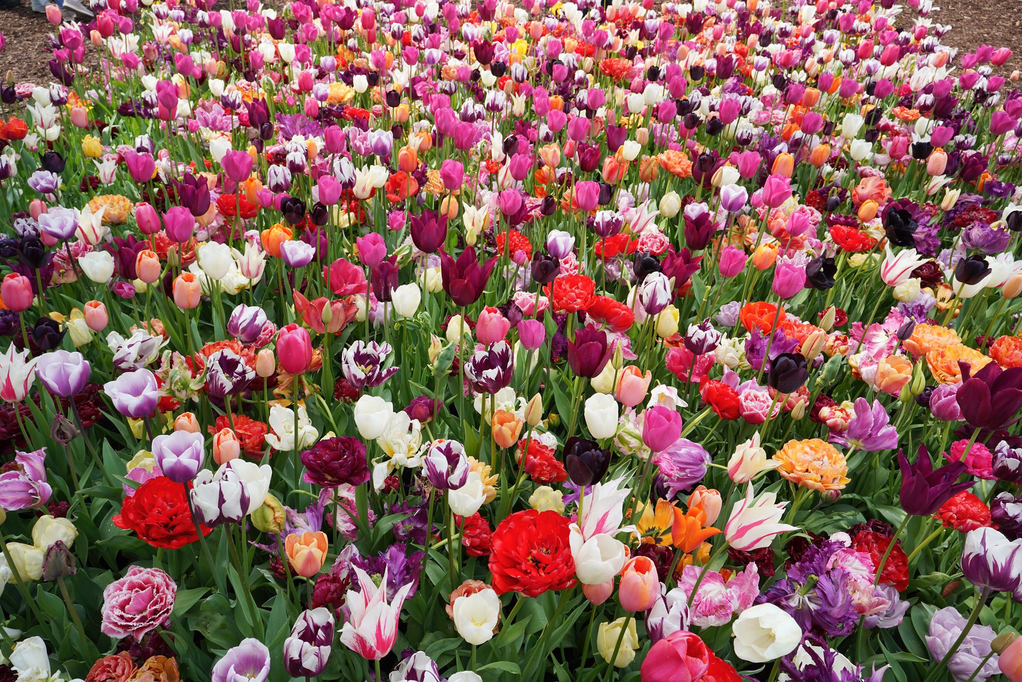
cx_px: 511
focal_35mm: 24
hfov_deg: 73.7
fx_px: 681
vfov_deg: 53.1
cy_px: 341
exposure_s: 1/100
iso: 100
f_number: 8
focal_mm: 24
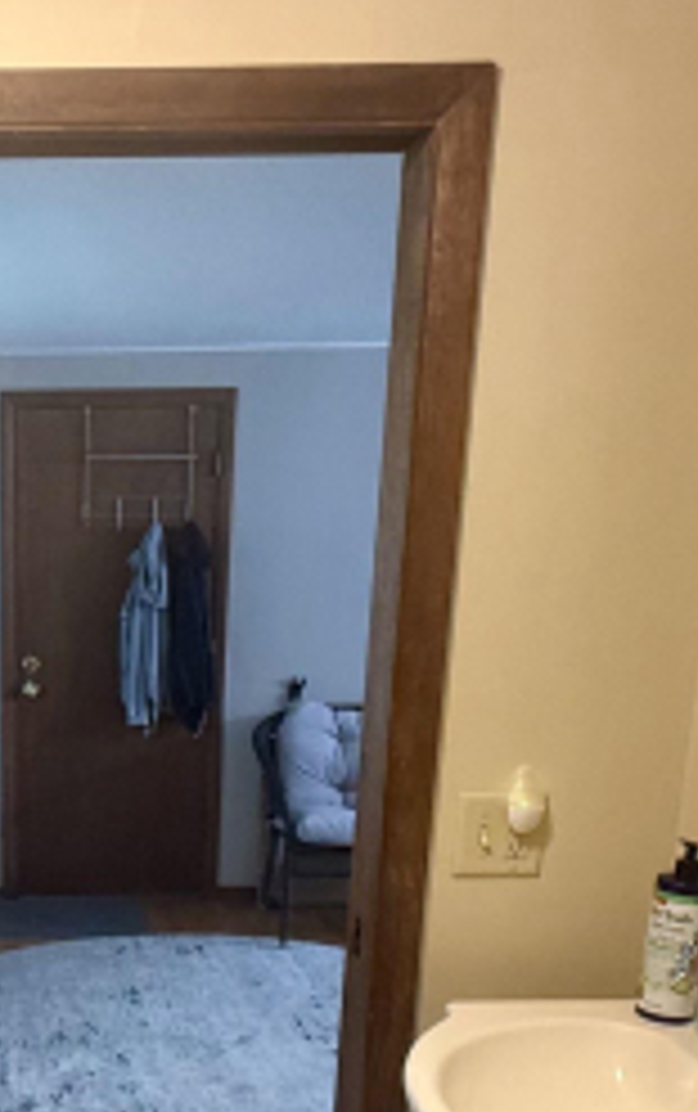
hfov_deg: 29.5
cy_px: 869
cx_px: -34
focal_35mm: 40
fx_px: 1214
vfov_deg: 46.9
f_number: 2.2
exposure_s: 1/60
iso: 320
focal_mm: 2.22
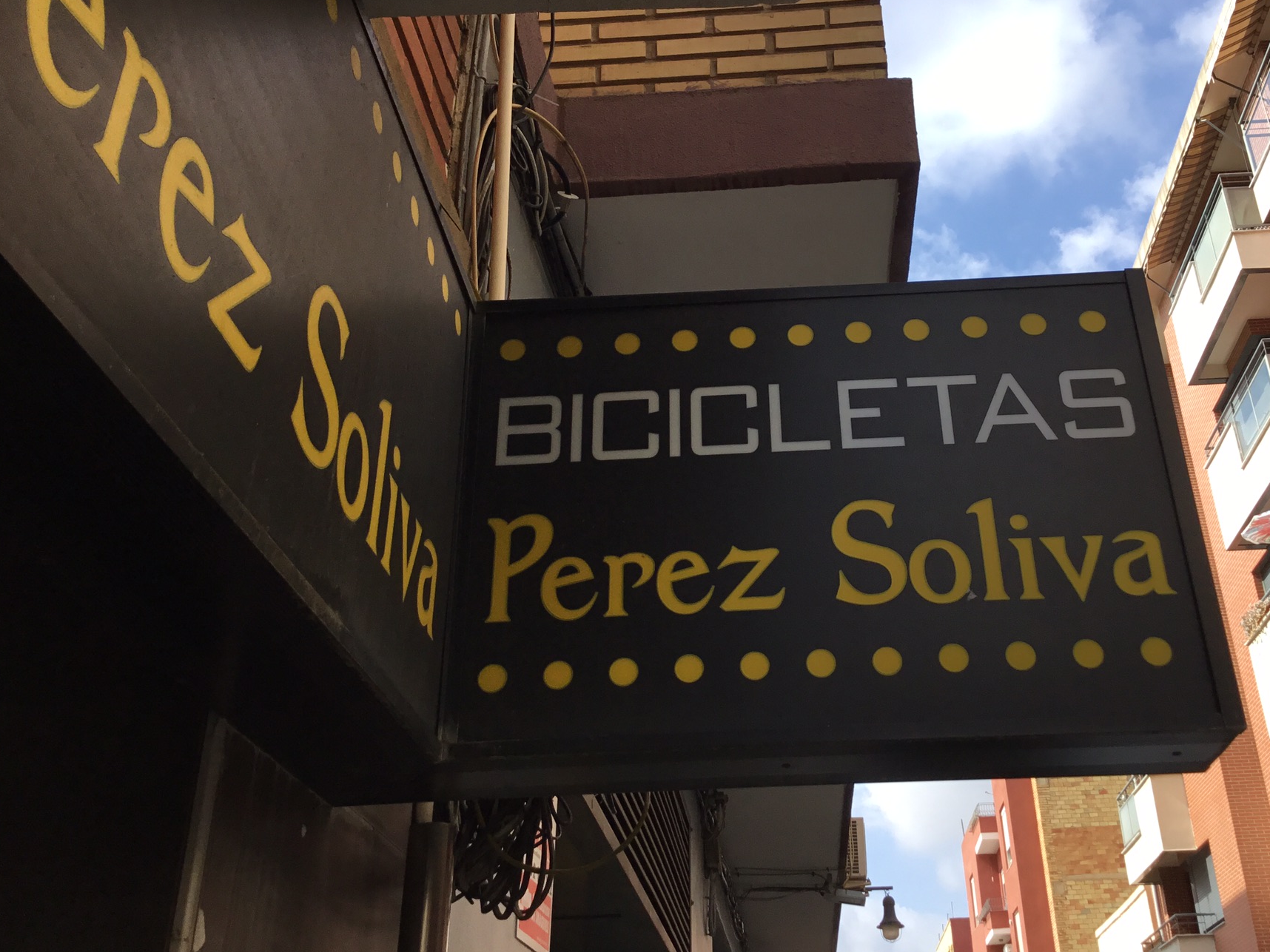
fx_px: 1357
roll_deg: +1.7
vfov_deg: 38.6
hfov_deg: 50.0
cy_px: 418
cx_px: 726
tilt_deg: +29.9
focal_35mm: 37
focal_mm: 3.3
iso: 25
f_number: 2.4
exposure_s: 1/657
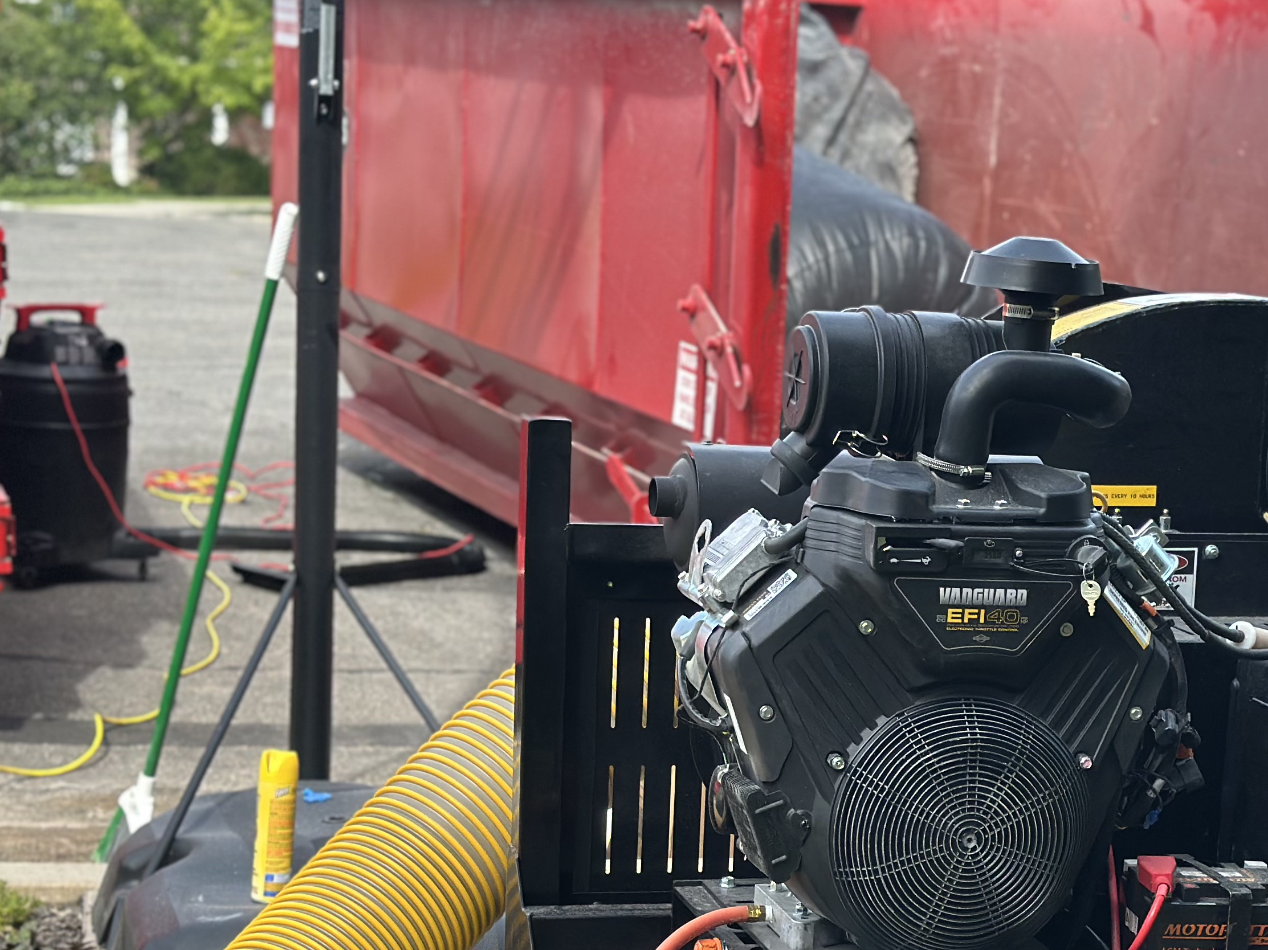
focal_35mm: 87
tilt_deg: -12.8
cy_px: 739
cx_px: 825
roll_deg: -3.1
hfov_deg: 22.4
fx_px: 3186
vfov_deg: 16.9
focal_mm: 6.86
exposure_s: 1/919
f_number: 1.78
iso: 80
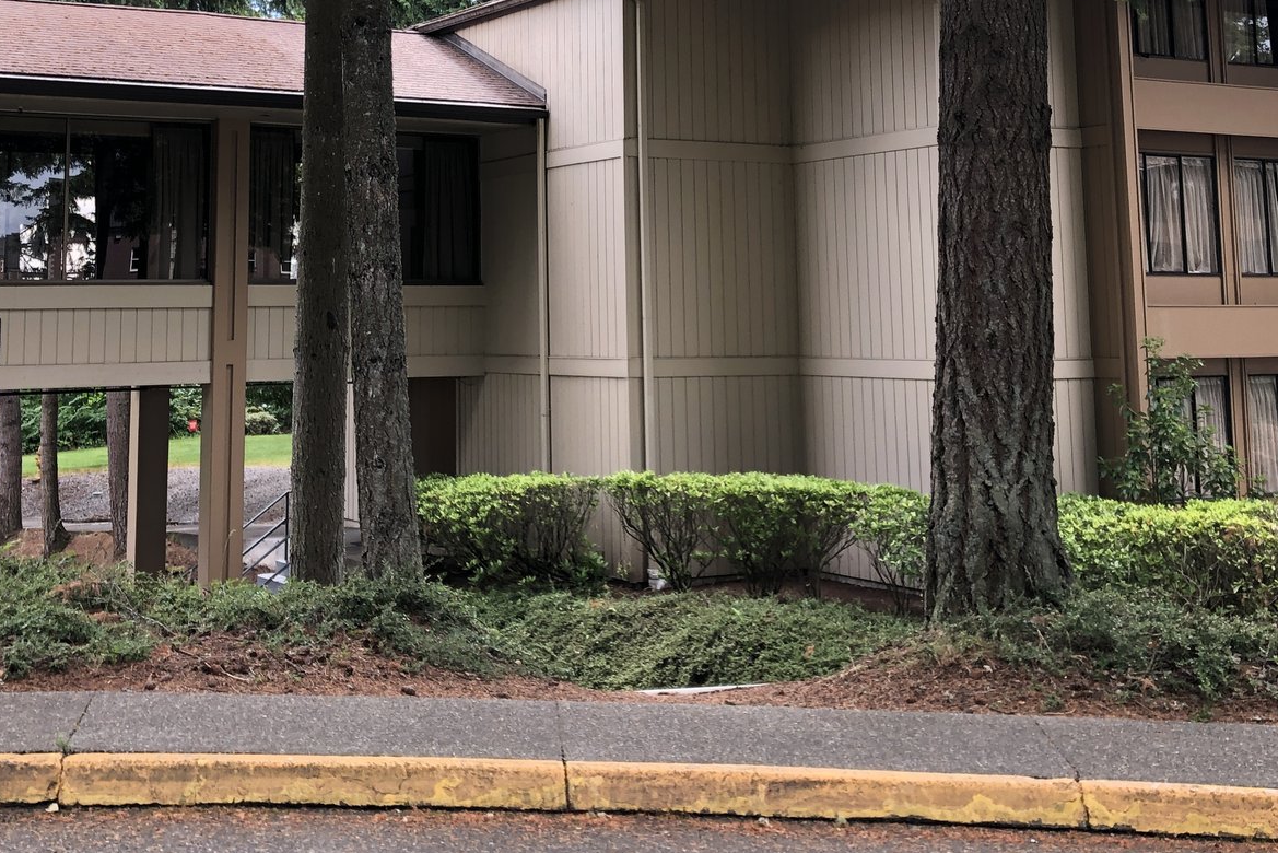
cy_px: 87
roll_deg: +1.0
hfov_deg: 38.8
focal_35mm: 51
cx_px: 535
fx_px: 1811
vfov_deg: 25.7
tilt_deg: +9.1
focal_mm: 3.99
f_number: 1.8
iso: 25
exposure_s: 1/120
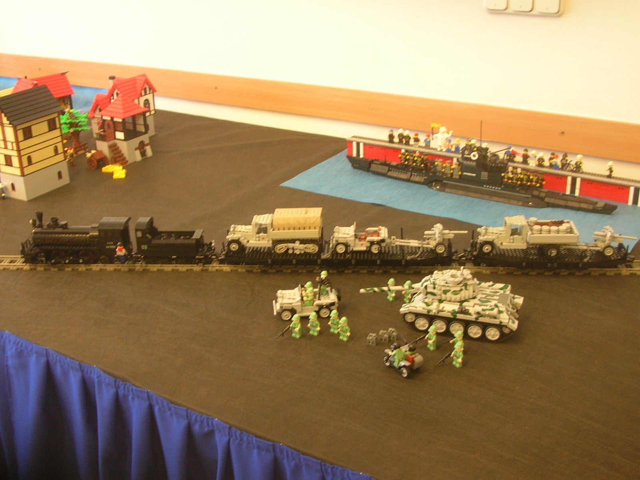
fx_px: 777
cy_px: 240
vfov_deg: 34.3
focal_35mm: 42
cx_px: 320
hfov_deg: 44.8
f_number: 3
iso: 89
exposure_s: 1/6
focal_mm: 7.1
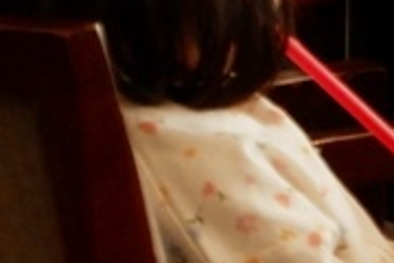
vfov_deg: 2.8
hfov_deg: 4.3
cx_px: 280
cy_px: -423
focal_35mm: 480
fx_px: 5253
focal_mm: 50
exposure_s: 1/100
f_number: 6.4
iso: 1600
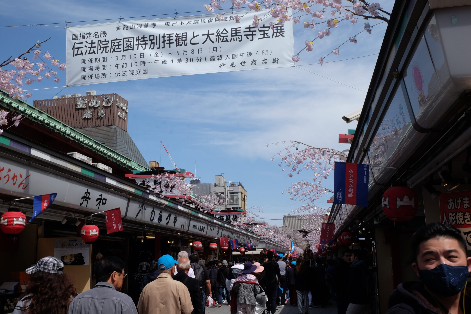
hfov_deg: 53.1
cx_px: 236
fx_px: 471
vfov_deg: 36.9
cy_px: 157
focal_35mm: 36
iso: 400
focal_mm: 24.3
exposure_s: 1/180
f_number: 20
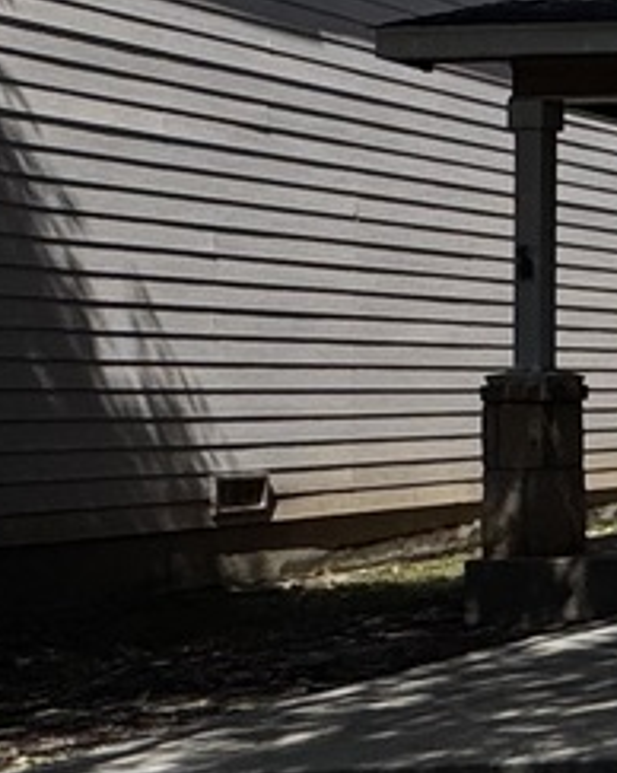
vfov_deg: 23.6
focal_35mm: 81
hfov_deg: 13.0
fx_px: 1851
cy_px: 337
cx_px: 1581
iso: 50
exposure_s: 1/3390
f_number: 2.2
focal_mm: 2.22
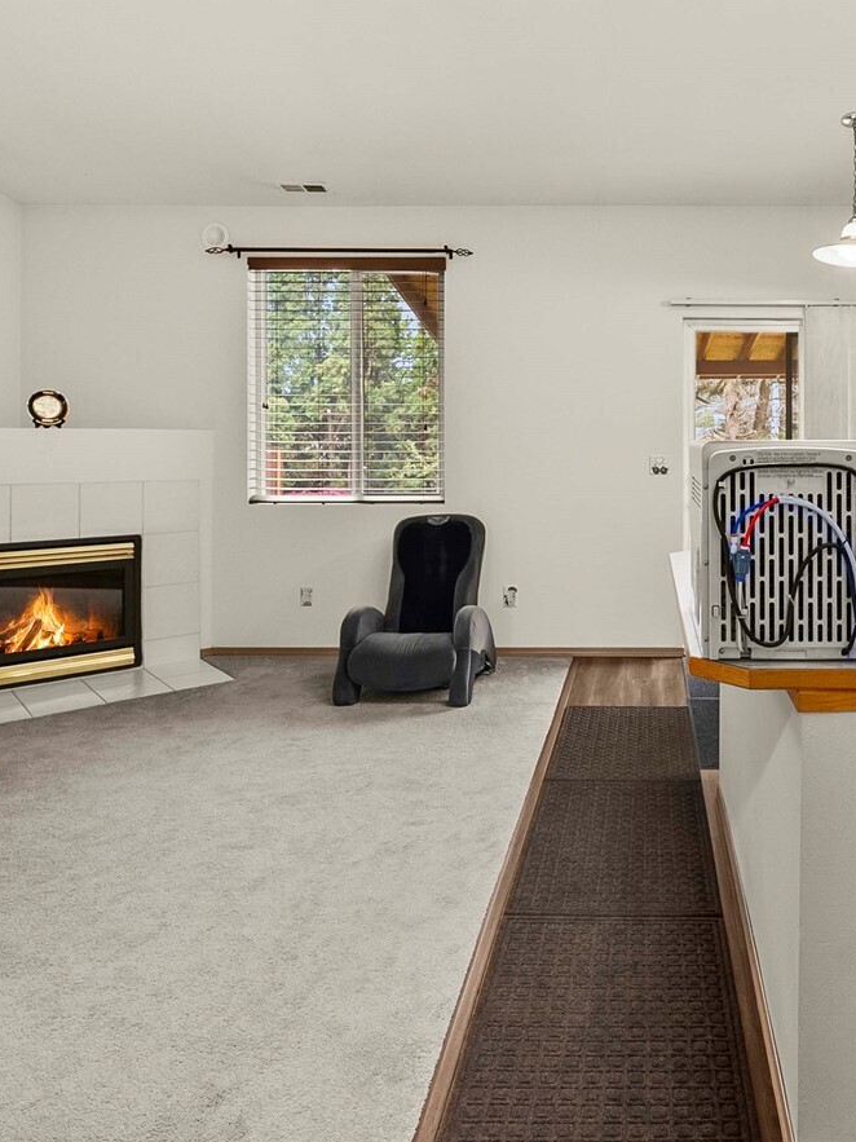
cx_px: 590
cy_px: 476
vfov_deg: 71.1
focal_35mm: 24
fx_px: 792
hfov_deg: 55.3
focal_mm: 13
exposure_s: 1/8
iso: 1000
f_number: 7.1
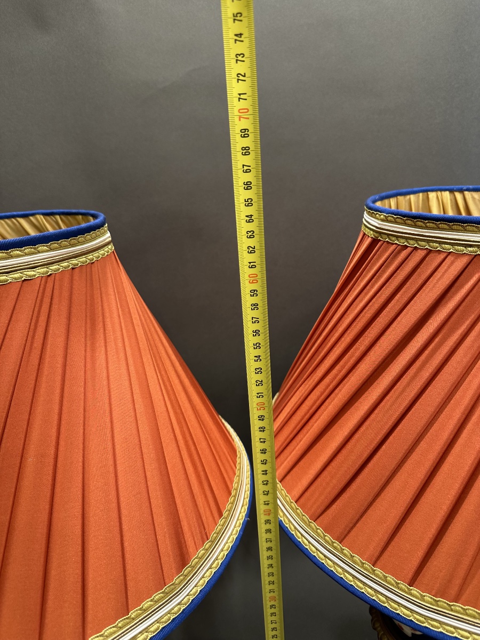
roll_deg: +2.3
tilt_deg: -19.0
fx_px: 444
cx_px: 240
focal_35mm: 24
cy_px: 320
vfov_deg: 71.6
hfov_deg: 56.8
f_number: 1.78
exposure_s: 1/50
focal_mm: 6.86
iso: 125
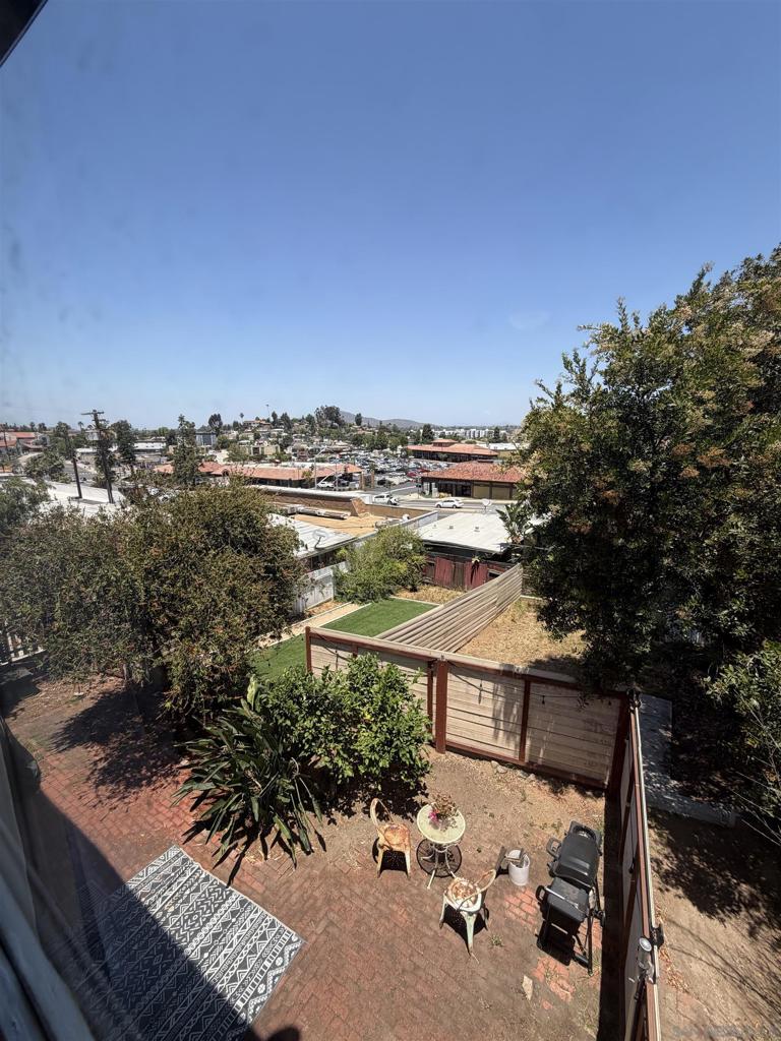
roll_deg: +0.6
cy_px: 520
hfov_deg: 85.7
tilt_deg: -11.8
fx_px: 421
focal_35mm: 14
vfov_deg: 102.1
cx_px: 390
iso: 32
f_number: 2.2
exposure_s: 1/770
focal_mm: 2.22
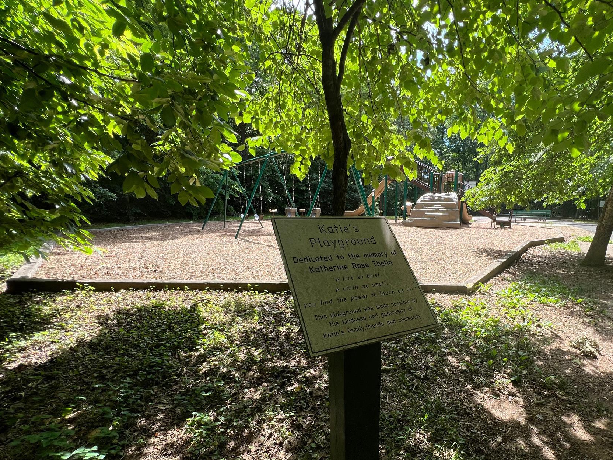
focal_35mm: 16
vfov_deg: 77.1
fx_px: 283
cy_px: 279
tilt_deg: -13.6
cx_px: 369
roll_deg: +0.0
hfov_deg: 93.2
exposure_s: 1/421
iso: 32
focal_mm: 1.57
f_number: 1.8
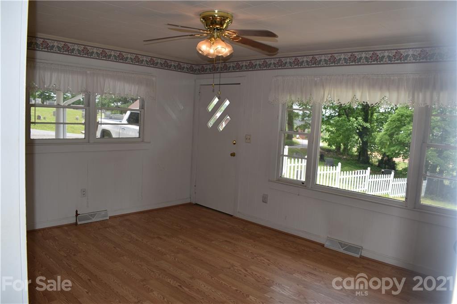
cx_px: 228
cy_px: 152
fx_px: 343
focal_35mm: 27
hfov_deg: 67.4
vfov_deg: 47.9
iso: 100
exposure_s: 1/160
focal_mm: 18
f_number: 6.3
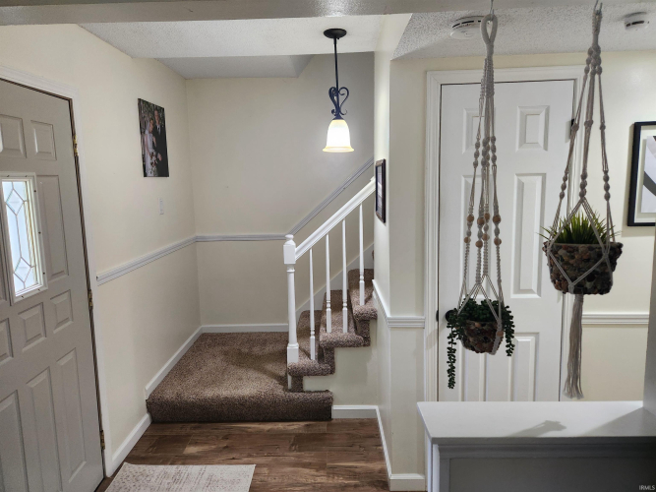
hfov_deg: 73.9
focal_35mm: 23
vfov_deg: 58.9
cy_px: 246
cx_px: 328
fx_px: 436
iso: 250
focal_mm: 5.4
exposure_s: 1/120
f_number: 1.8
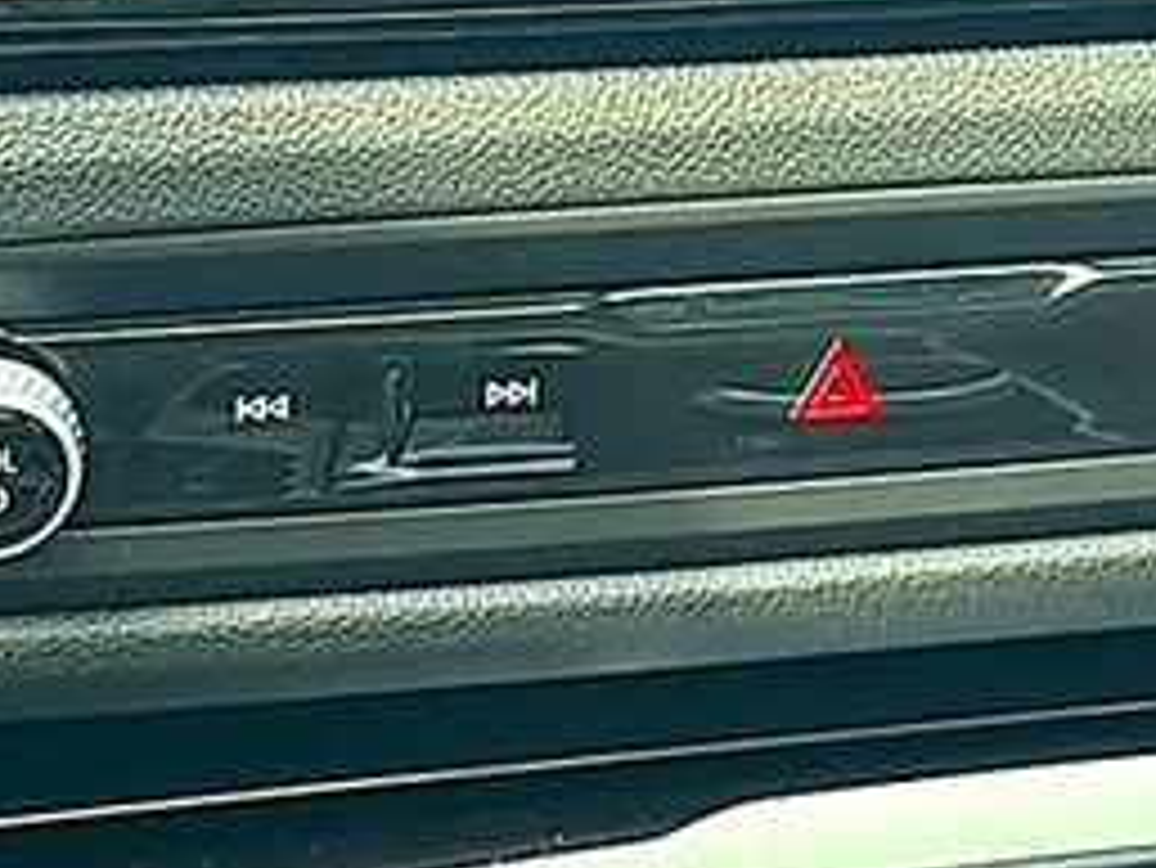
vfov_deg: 13.5
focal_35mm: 109
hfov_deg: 18.0
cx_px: 733
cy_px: 106
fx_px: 3642
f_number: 1.78
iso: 100
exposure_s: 1/188
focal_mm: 6.86
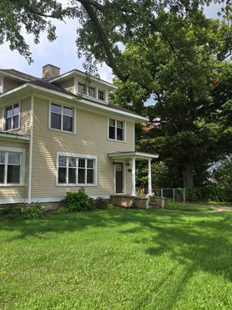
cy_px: 155
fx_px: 277
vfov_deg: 58.4
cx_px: 84
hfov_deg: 45.0
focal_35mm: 31
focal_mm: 5.4
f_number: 1.8
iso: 25
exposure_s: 1/1212
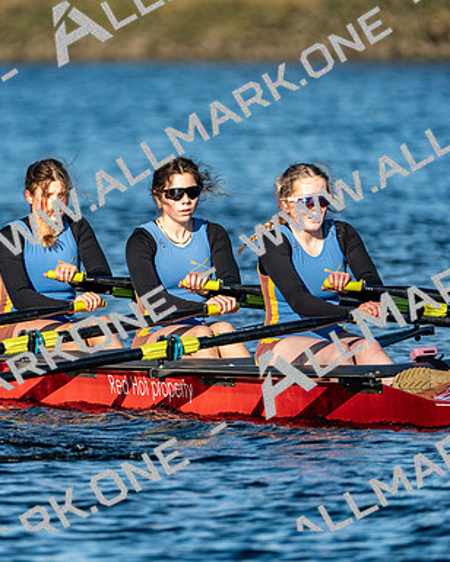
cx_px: 133
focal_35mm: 725
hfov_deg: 2.1
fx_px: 12070
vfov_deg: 2.7
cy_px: 281
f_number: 6.3
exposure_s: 1/2000
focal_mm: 512
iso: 400
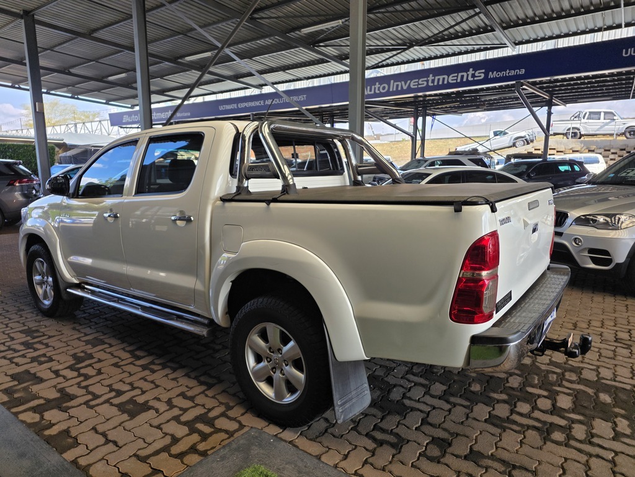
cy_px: 238
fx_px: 422
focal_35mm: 23
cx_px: 318
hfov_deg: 73.9
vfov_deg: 58.9
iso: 25
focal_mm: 6.25
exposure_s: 1/359
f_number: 1.7
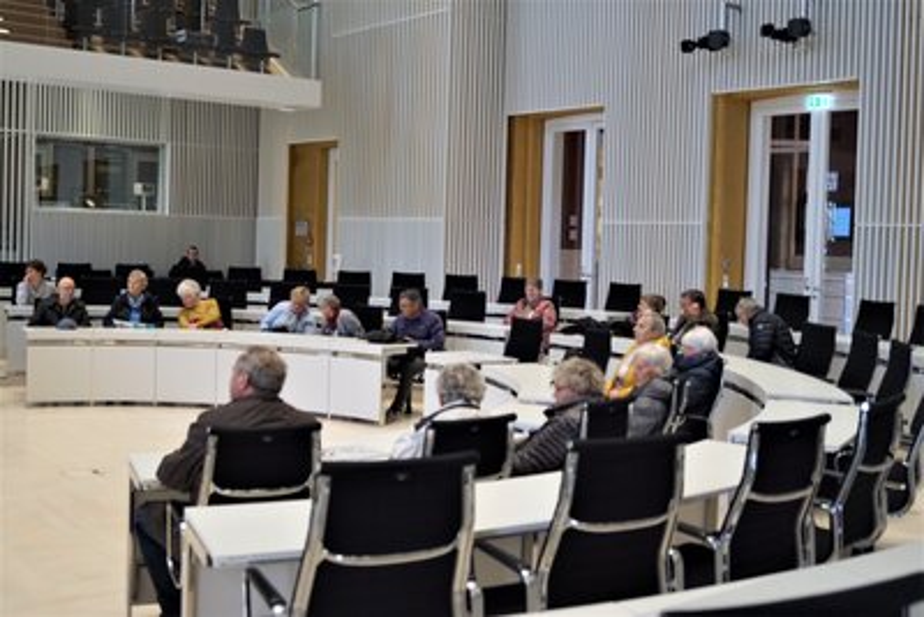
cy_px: 308
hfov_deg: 49.5
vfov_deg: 34.2
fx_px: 1001
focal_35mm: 39
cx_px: 462
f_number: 4
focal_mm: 26
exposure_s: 1/200
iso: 800
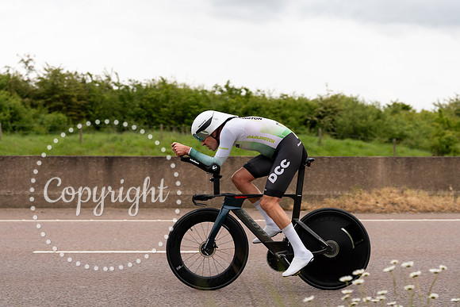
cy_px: 154
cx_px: 230
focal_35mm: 72
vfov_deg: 19.0
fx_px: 917
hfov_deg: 28.2
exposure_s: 1/1000
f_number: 3.5
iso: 200
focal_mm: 70
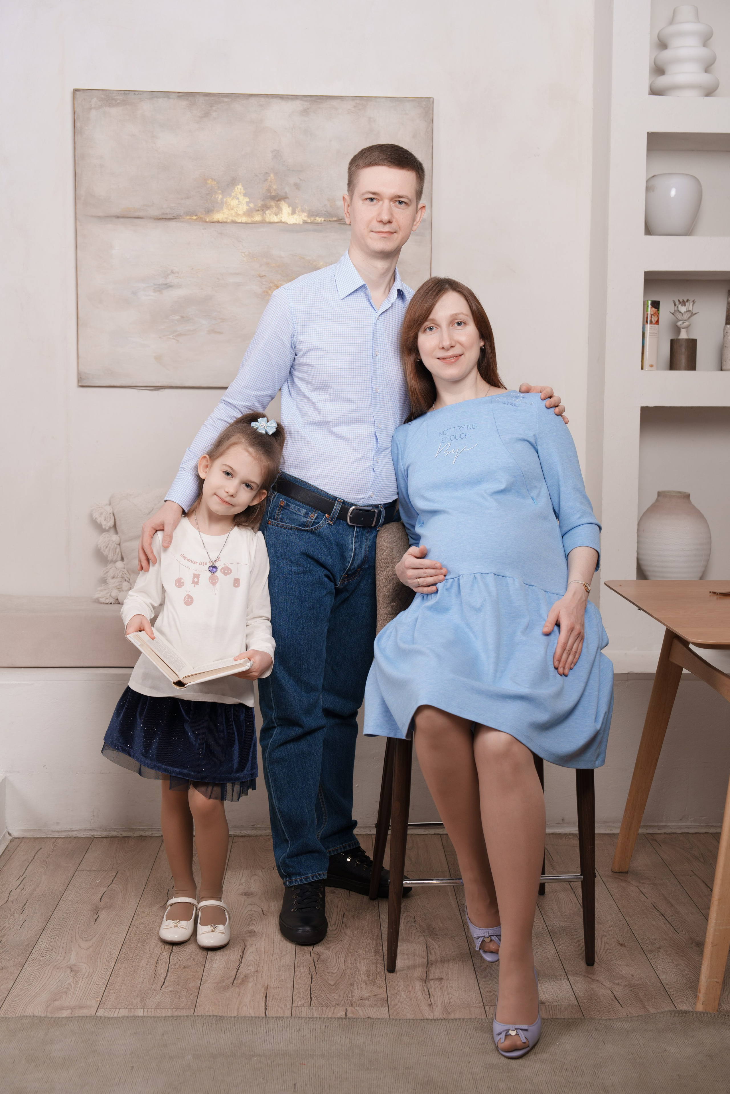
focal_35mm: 44
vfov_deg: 44.5
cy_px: 547
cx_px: 365
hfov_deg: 30.5
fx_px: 1338
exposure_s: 1/80
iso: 320
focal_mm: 44
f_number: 4.5
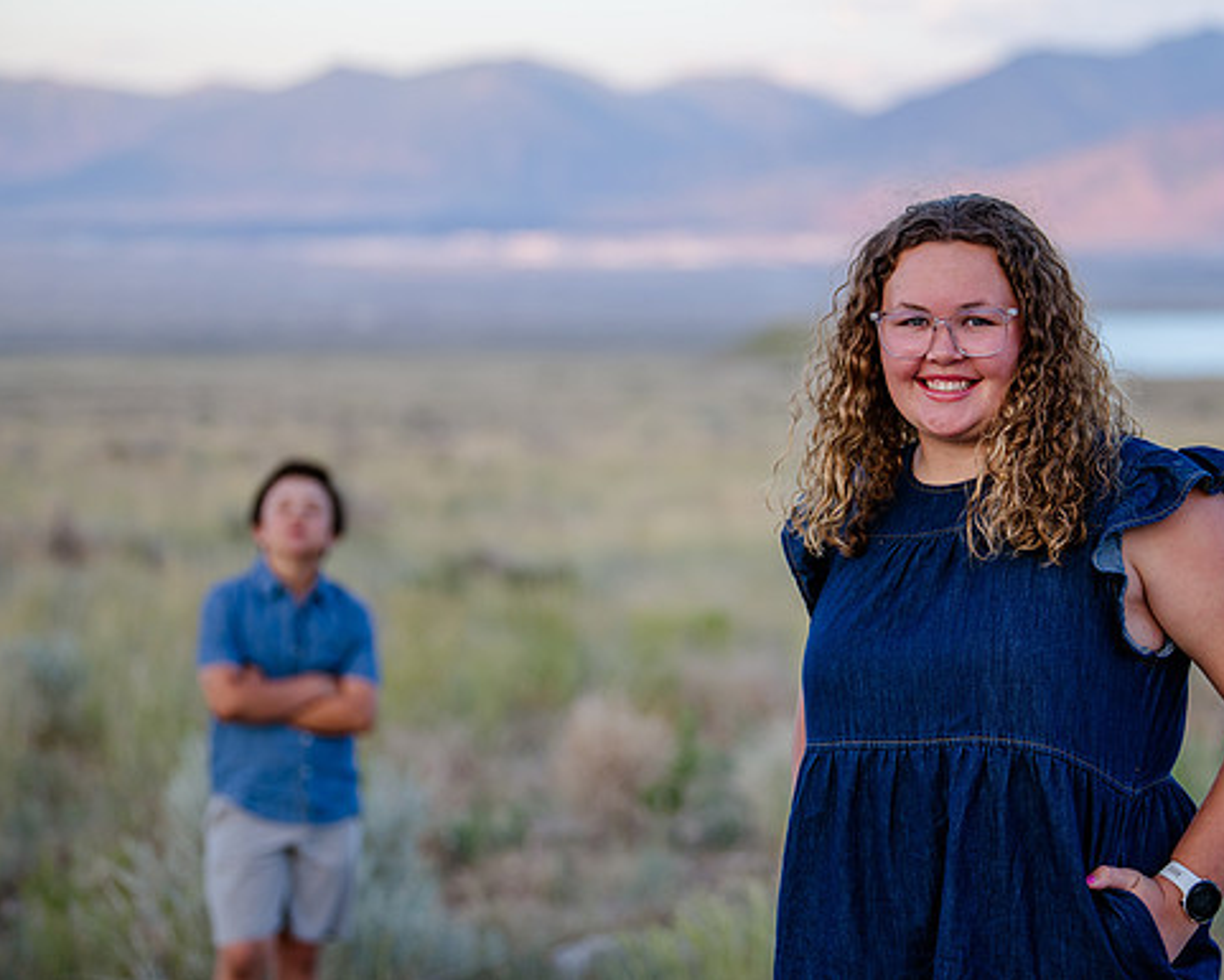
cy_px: 490
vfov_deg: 13.9
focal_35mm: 111
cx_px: 676
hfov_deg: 17.3
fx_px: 4022
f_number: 2.8
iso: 200
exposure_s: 1/200
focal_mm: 95
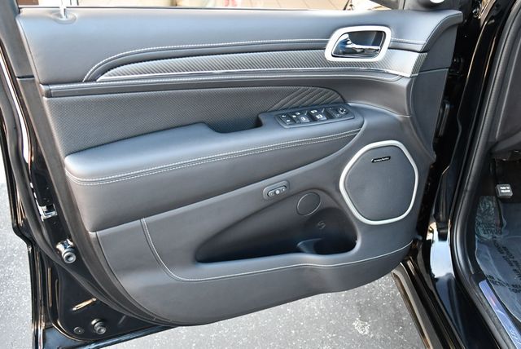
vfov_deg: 36.9
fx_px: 521
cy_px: 174
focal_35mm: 36
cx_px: 260
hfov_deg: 53.1
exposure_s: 1/125
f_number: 3.5
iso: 900
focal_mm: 18
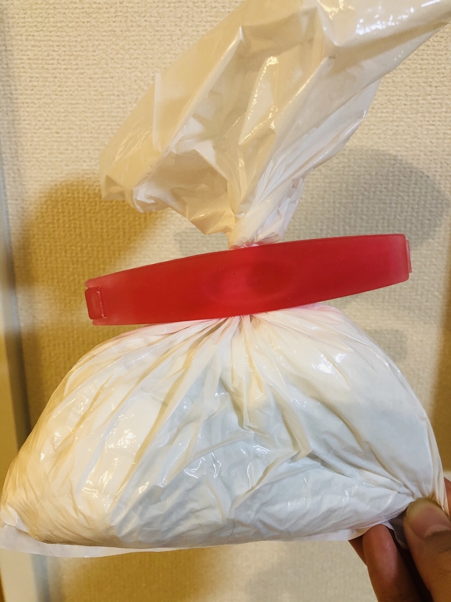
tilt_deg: -15.5
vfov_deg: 63.4
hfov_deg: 49.7
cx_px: 226
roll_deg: -0.6
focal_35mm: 28
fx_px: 486
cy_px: 301
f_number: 1.8
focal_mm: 4
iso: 40
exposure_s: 1/20
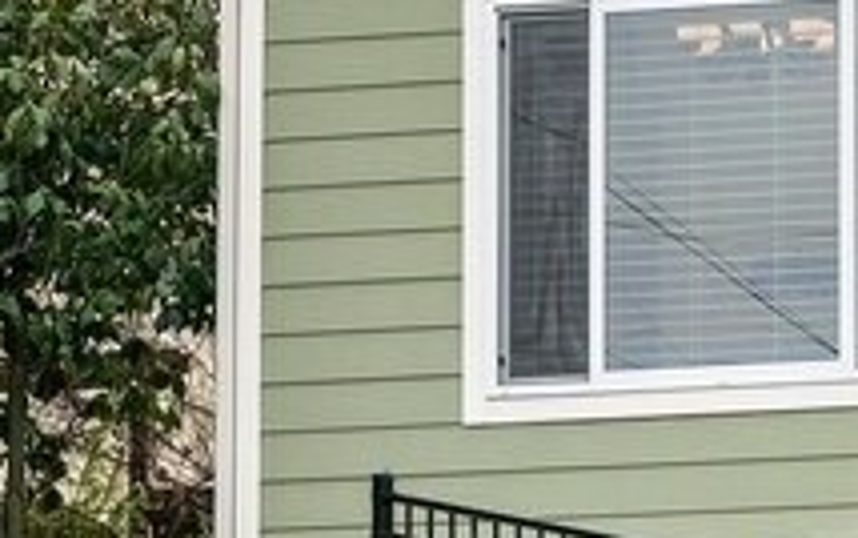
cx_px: 1355
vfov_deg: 4.5
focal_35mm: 292
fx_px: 6832
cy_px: 233
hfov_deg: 7.1
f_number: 8
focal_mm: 68
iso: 200
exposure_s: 1/320
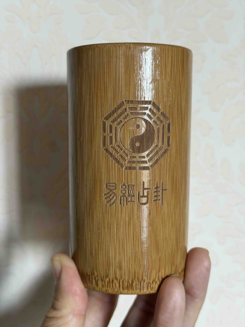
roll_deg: +0.8
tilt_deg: -5.6
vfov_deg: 39.7
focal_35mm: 48
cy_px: 164
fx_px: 453
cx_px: 122
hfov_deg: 30.3
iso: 160
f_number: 1.78
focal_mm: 6.76
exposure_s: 1/60
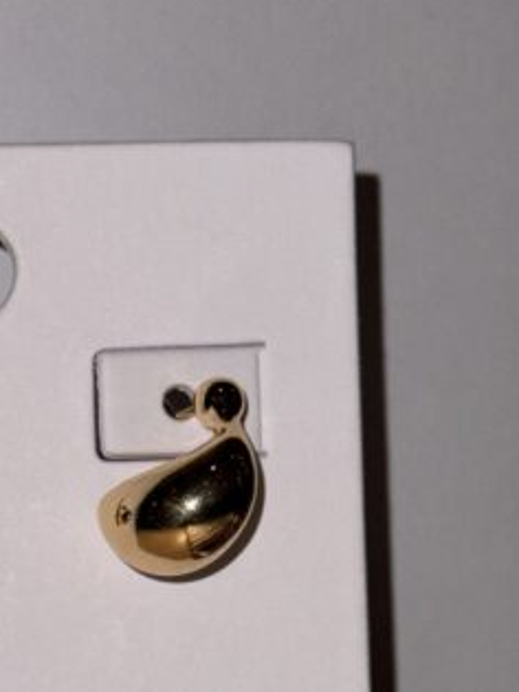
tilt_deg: -13.4
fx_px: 2441
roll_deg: +0.8
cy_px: 582
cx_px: 26
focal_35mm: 122
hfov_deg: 12.0
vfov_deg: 16.0
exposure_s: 1/1869
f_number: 1.78
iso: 50
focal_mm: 6.76
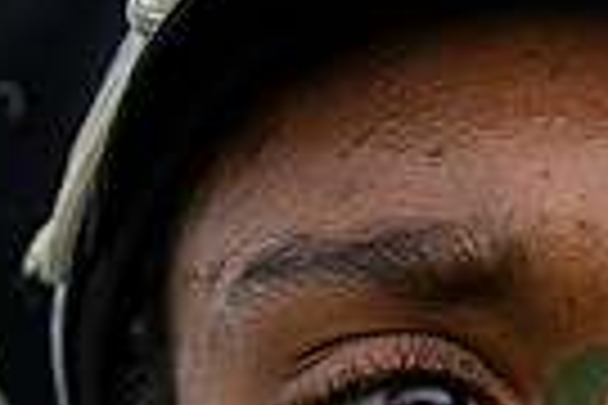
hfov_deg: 16.8
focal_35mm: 112
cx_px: 883
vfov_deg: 11.8
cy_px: 556
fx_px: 1891
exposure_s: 1/500
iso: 125
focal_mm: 26
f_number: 2.8
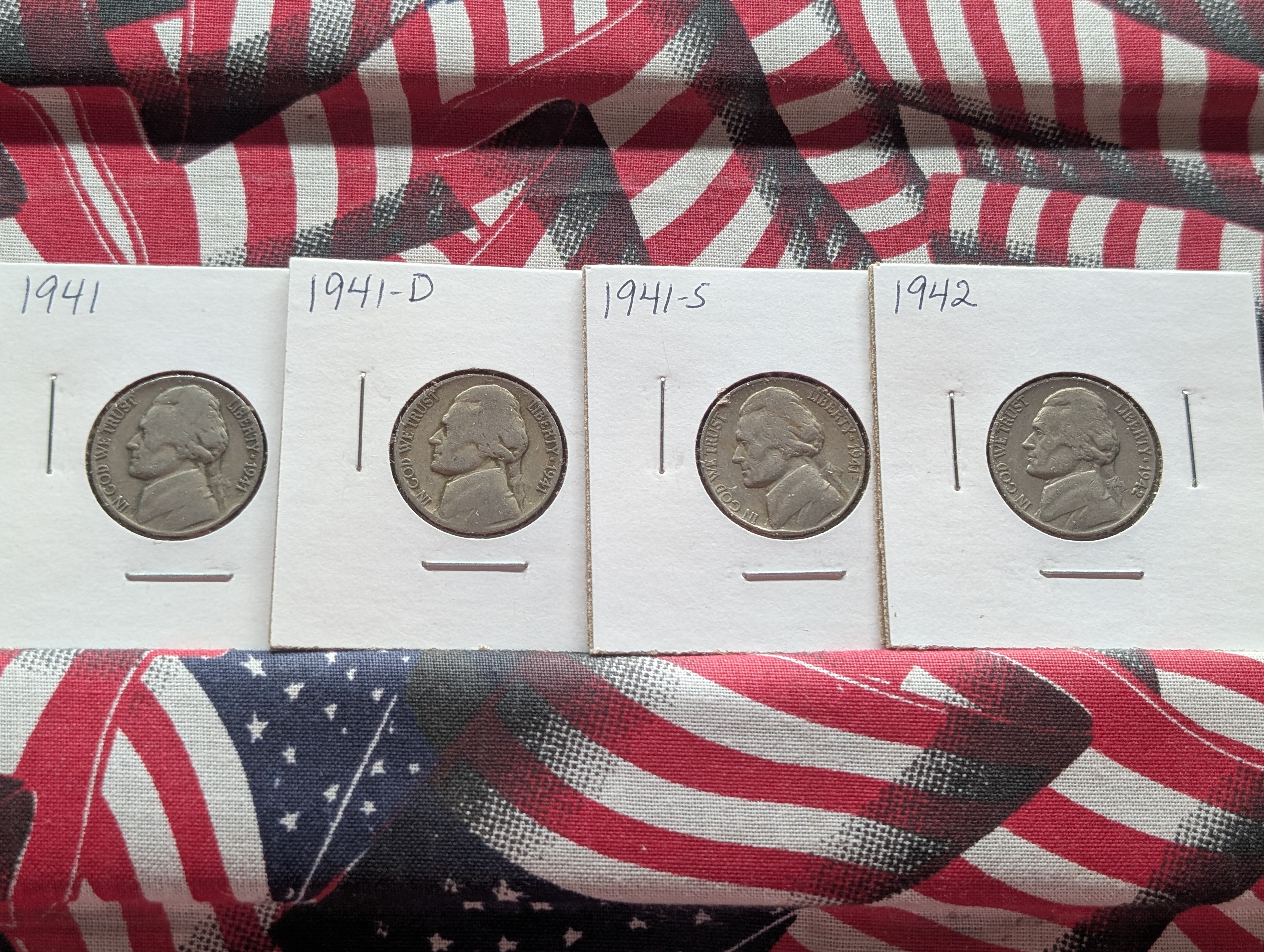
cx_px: 632
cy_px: 476
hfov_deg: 38.9
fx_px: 1792
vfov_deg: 29.7
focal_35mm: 49
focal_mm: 6.9
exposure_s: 1/35.1
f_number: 1.68
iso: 42
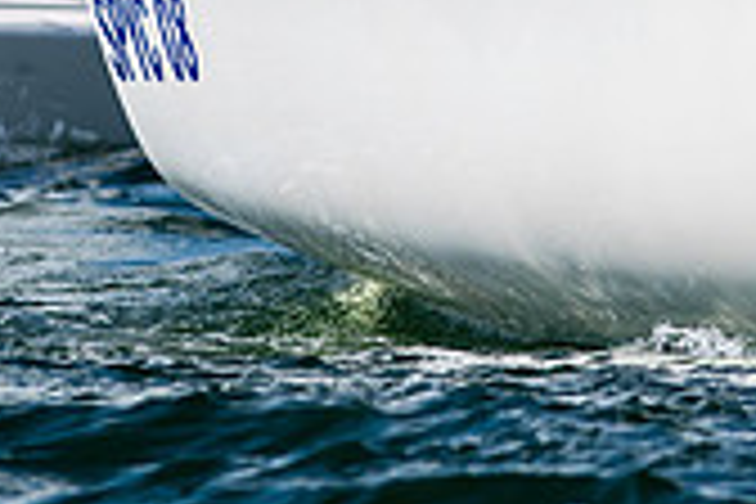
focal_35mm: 1554
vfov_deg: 0.9
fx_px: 32631
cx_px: 585
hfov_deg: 1.3
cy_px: -236
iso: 200
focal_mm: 300
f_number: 5
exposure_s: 1/4000
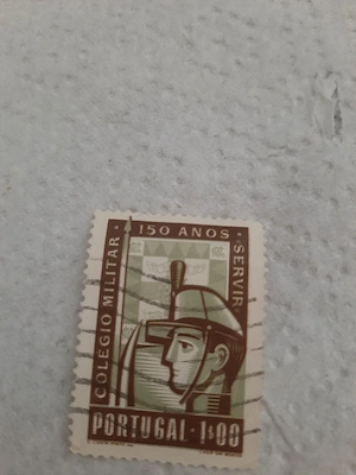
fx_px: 357
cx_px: 178
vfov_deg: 67.3
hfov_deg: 53.1
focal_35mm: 26
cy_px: 238
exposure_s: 1/50
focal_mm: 3.93
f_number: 1.7
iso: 200
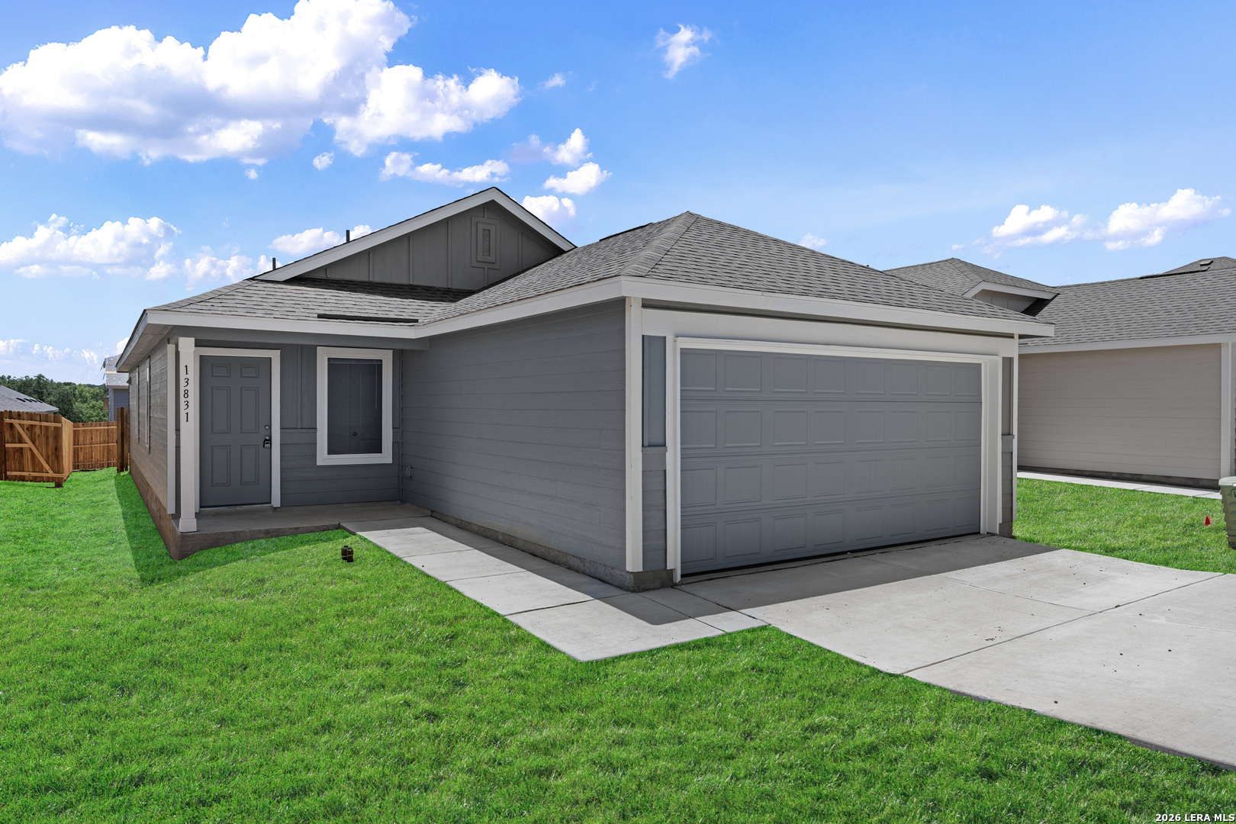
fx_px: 762
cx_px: 618
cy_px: 412
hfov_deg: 78.1
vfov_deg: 56.8
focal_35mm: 22
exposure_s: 1/800
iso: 250
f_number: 8
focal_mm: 22.2
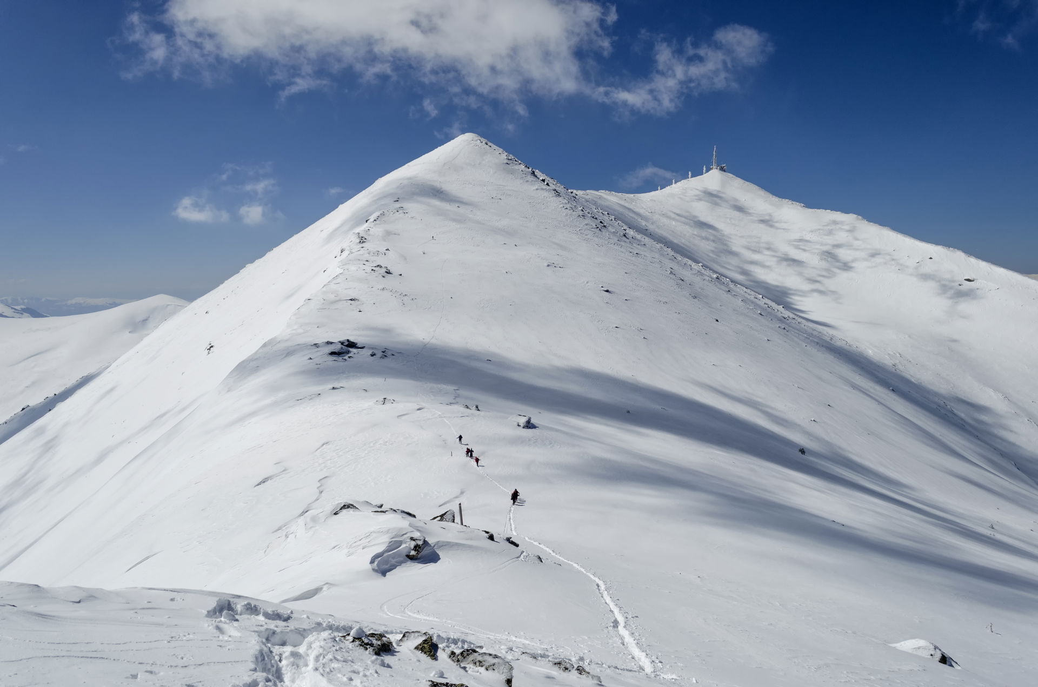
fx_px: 777
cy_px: 344
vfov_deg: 47.7
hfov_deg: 67.5
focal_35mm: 27
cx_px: 519
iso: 160
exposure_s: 1/2500
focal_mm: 18
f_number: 8
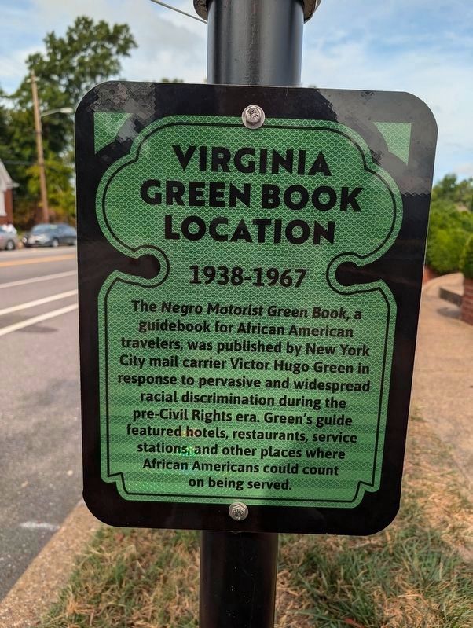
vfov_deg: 71.5
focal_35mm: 24
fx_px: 436
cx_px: 236
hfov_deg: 57.0
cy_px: 314
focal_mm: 6.9
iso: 23
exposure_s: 1/818
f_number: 1.68
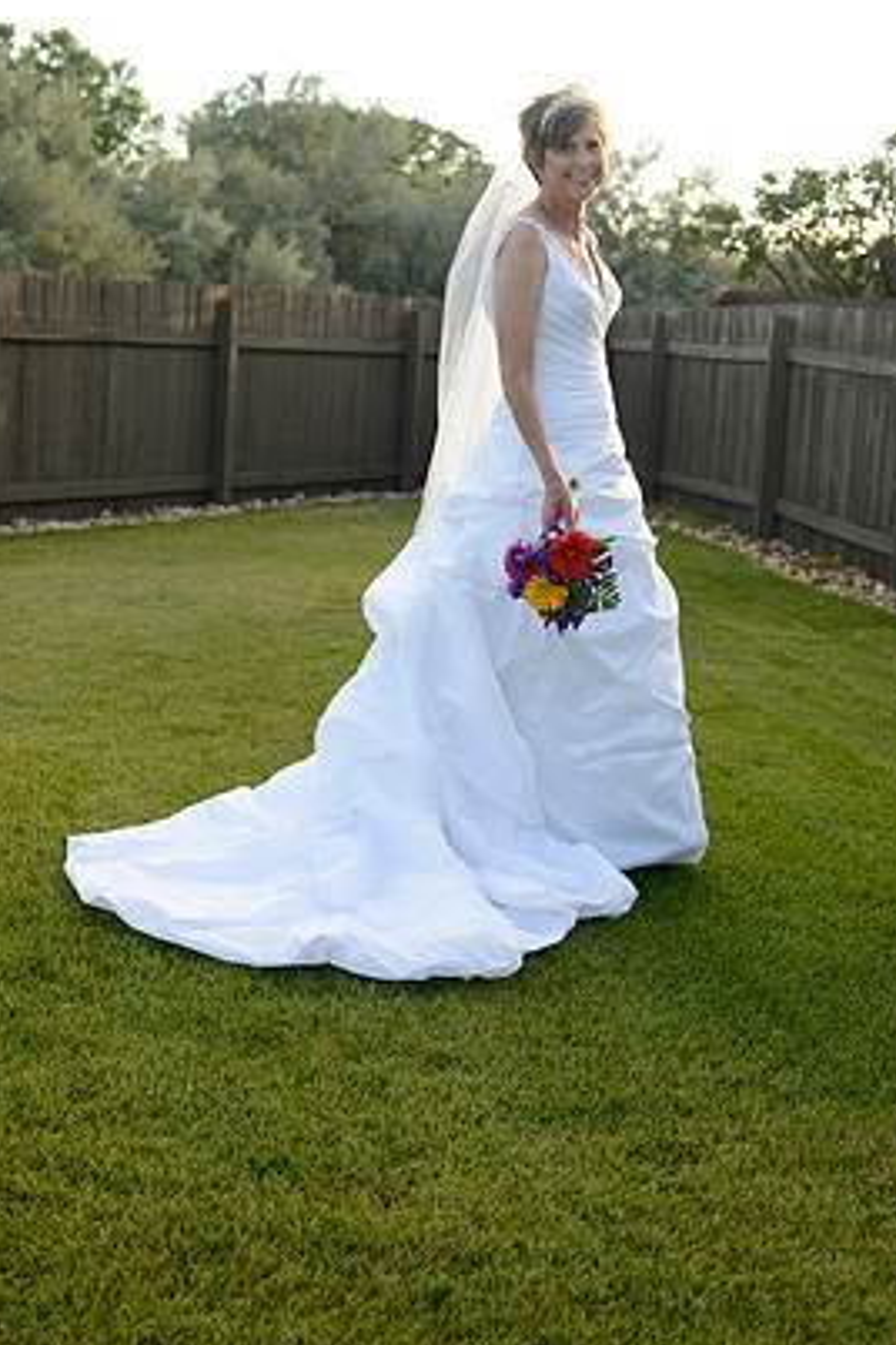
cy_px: 609
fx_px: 2091
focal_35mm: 56
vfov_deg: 35.6
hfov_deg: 24.2
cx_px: 485
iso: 400
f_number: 4.5
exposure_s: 1/400
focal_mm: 50
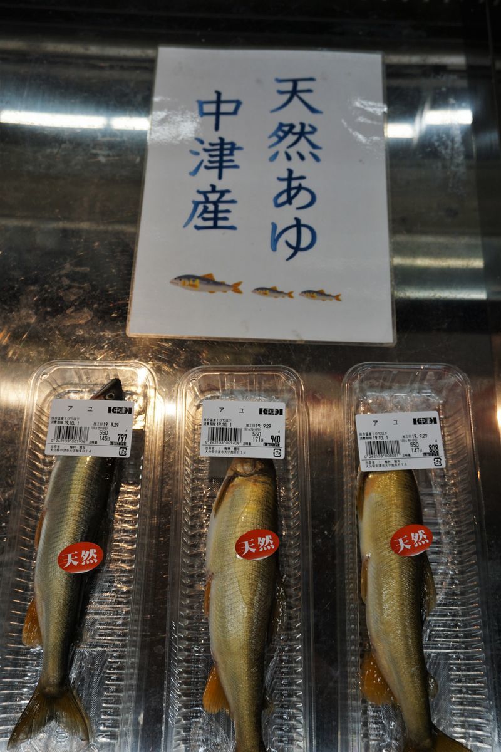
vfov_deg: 55.1
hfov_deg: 38.4
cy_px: 376
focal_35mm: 34
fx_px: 720
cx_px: 250
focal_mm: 23
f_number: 4
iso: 250
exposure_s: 1/160
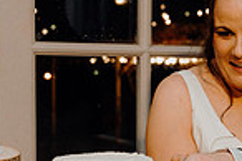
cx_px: 260
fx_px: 880
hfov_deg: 15.3
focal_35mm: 131
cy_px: 178
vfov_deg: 10.3
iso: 2500
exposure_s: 1/160
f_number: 3.5
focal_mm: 33
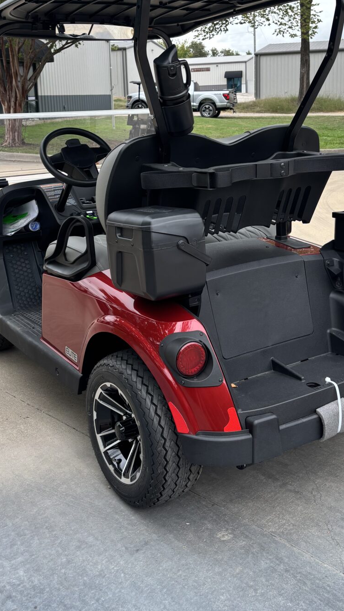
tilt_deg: -10.1
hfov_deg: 29.0
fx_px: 665
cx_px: 168
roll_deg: +2.2
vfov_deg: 48.9
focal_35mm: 41
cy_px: 227
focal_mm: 5.96
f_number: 1.6
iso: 50
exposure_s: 1/321
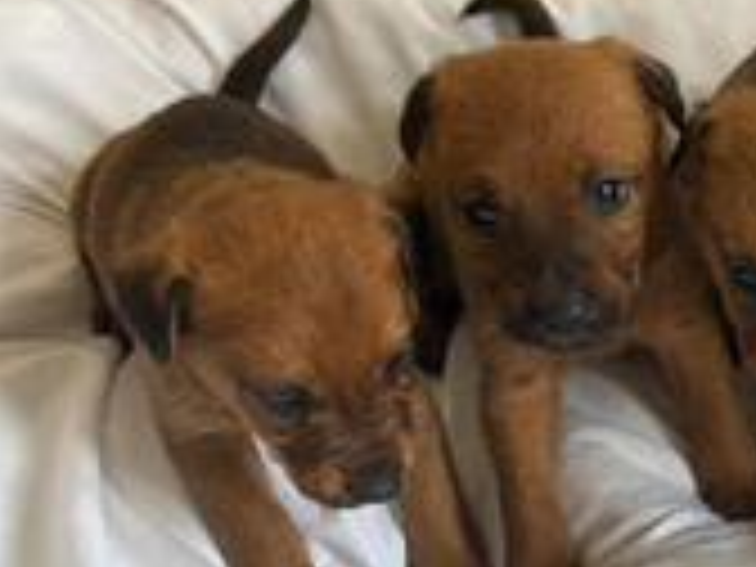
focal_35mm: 73
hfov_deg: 23.6
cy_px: 362
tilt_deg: -40.1
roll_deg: +1.9
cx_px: 979
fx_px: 1594
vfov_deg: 20.1
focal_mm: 5.96
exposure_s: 1/121
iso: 125
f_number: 1.6
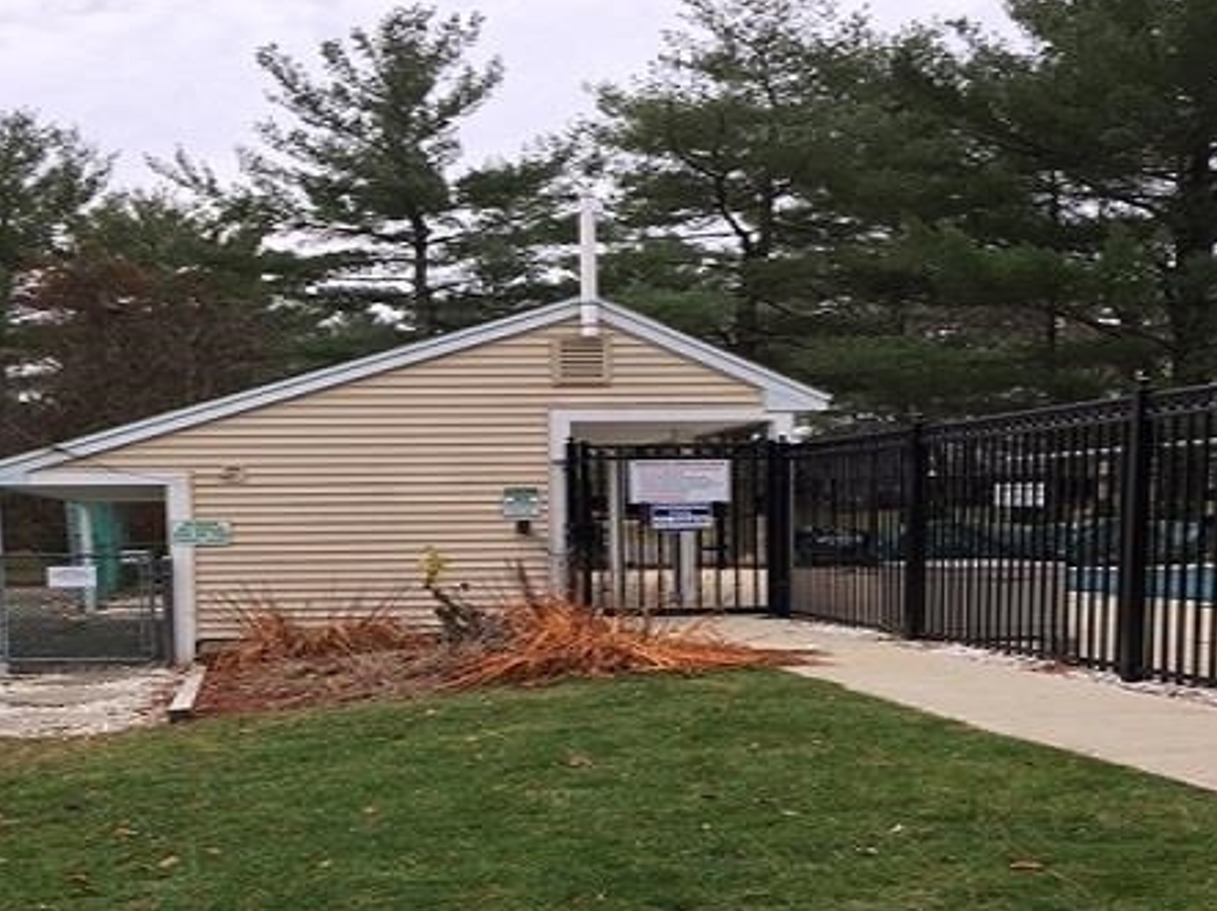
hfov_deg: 44.1
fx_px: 1476
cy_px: 633
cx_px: 394
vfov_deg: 33.9
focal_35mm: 42
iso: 25
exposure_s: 1/120
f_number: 2.2
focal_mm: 4.15
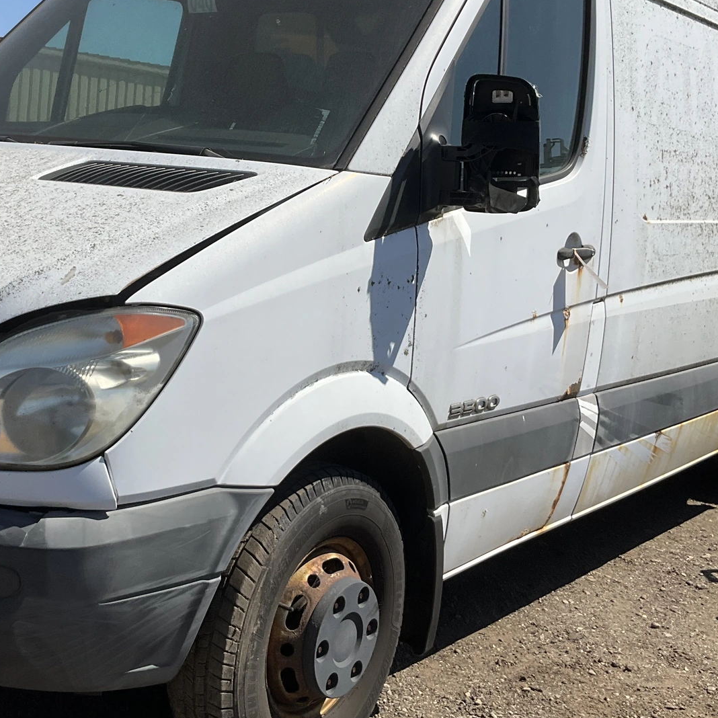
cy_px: 285
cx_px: 286
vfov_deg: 35.2
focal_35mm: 48
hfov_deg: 35.2
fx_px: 1126
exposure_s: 1/2959
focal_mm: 3
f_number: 1.8
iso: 25
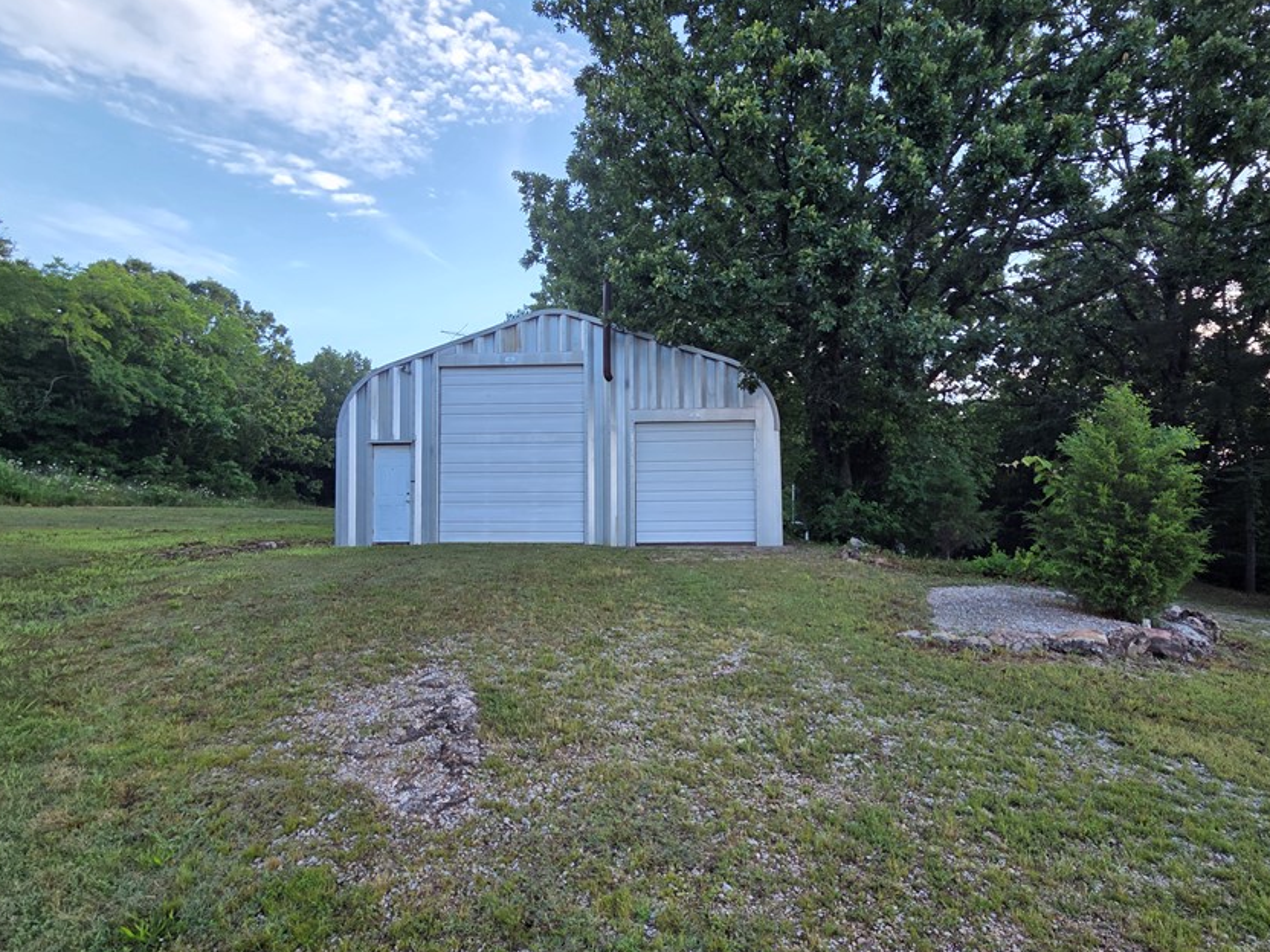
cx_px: 688
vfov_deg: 78.0
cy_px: 505
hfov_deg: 94.3
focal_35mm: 16
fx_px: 587
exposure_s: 1/193
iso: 50
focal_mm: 2.2
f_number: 2.2
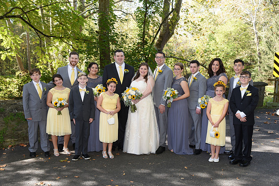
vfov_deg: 37.9
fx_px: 271
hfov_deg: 54.4
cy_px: 93
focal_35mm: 35
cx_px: 140
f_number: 5.6
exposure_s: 1/200
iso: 640
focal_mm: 35
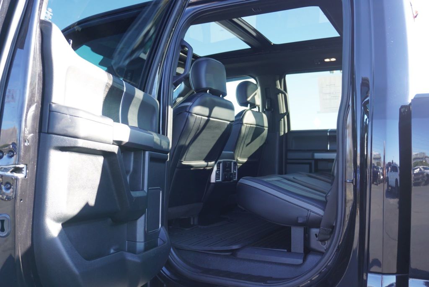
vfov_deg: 38.4
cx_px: 214
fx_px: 411
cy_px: 144
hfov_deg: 55.1
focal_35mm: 34
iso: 160
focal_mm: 23
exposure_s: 1/60
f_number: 4
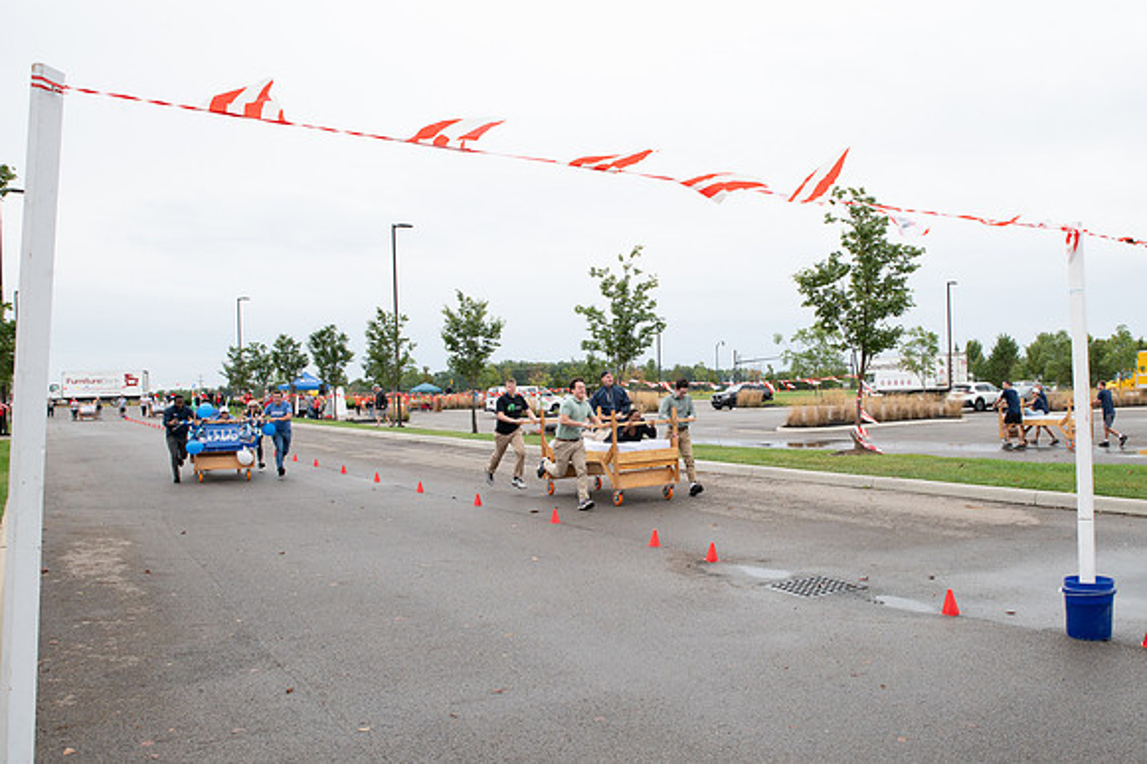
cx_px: 669
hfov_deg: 63.1
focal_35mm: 29
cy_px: 427
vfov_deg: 44.7
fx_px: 926
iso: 640
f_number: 7.1
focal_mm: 24
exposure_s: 1/320
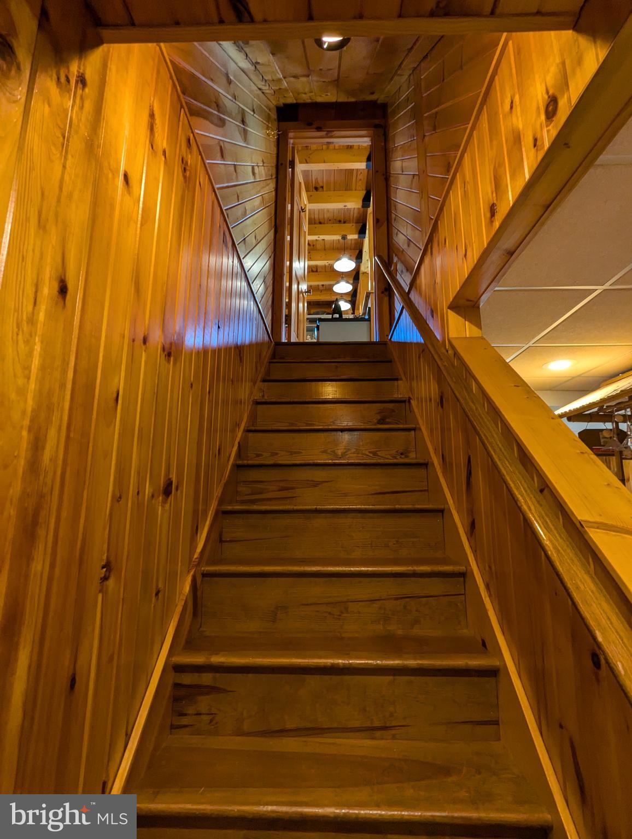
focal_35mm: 16
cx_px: 316
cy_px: 420
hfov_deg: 78.2
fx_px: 389
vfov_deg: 94.4
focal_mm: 2.35
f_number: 2.2
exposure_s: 1/40
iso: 214
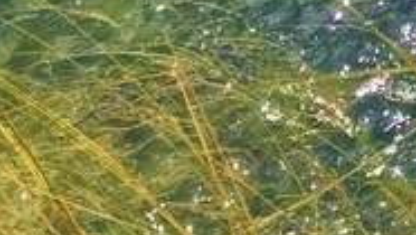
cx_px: 729
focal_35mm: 136
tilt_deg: -14.3
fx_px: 1501
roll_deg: -1.3
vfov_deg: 7.9
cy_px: -427
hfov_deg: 14.1
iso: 25
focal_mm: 4.15
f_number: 2.2
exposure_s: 1/1972
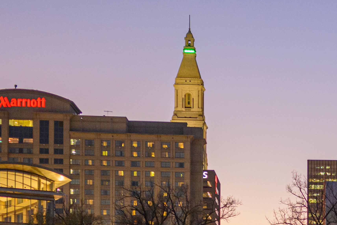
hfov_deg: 11.4
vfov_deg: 8.1
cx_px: 631
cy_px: 345
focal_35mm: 166
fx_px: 1554
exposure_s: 1/60
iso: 1250
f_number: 2
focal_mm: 35
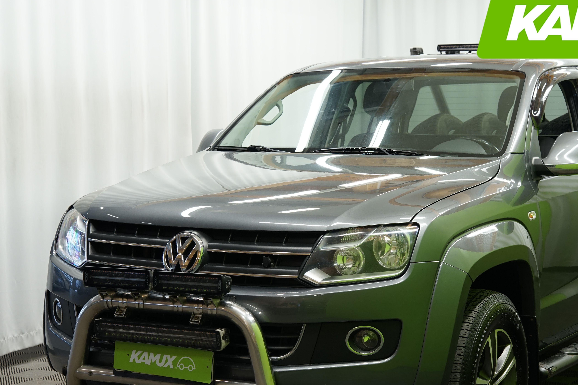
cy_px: 237
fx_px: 1268
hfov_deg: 25.6
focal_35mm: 79
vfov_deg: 17.3
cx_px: 372
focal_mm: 55
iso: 500
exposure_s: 1/15
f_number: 5.6
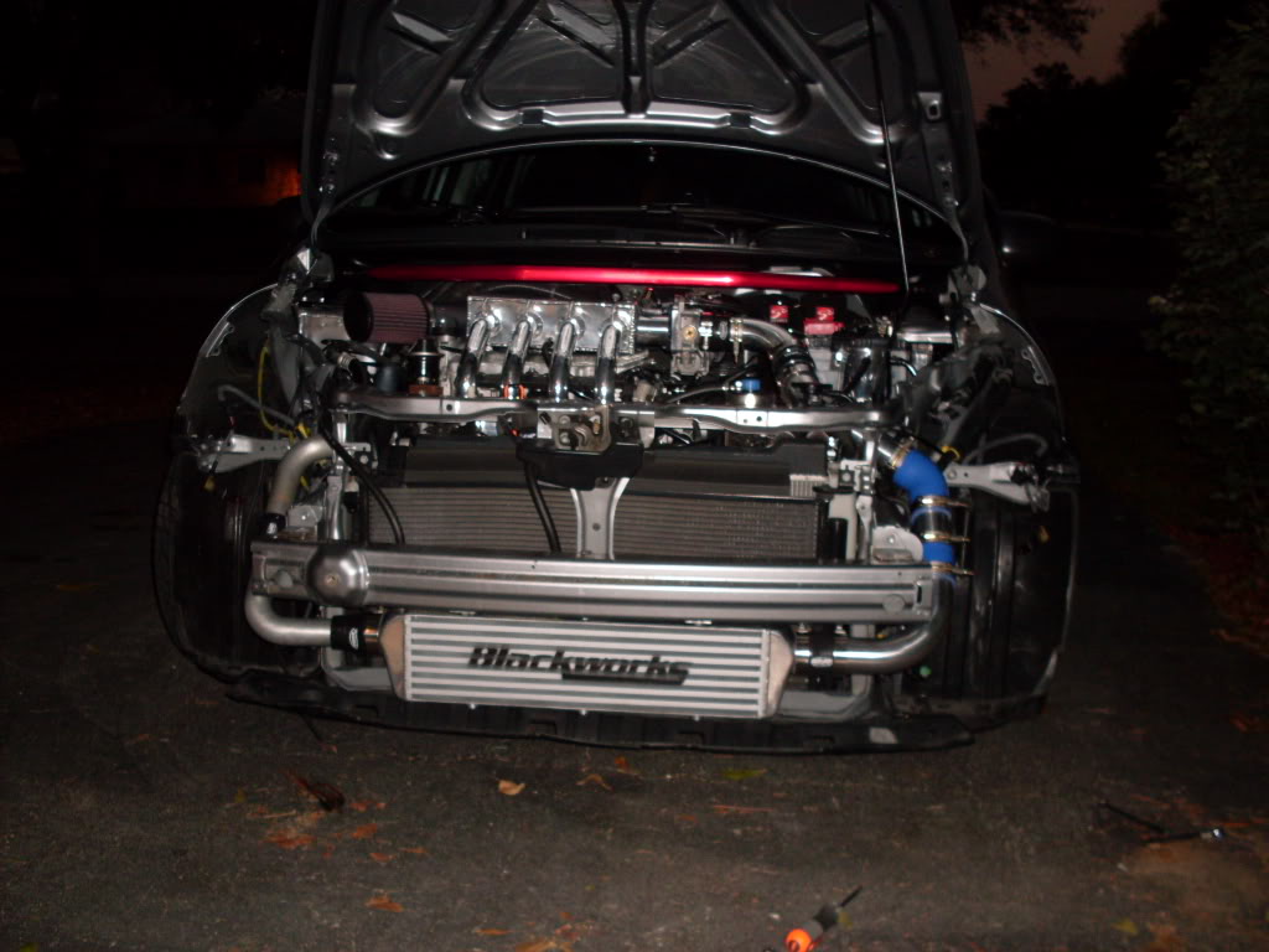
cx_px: 634
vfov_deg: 37.7
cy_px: 476
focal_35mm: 38
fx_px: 1393
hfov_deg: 49.0
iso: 100
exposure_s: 1/45
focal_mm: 6.3
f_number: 2.8
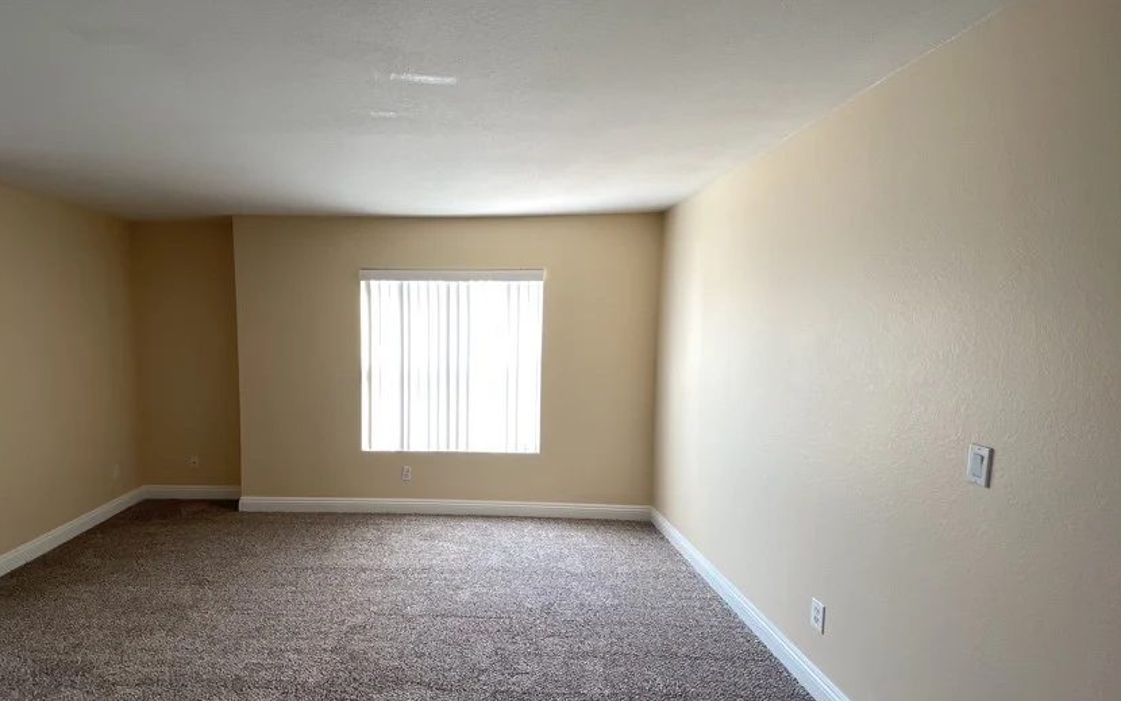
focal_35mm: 17
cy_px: 378
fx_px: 519
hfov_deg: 93.0
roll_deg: +0.2
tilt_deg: -6.1
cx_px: 444
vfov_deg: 67.9
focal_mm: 1.54
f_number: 2.4
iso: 50
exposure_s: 1/58
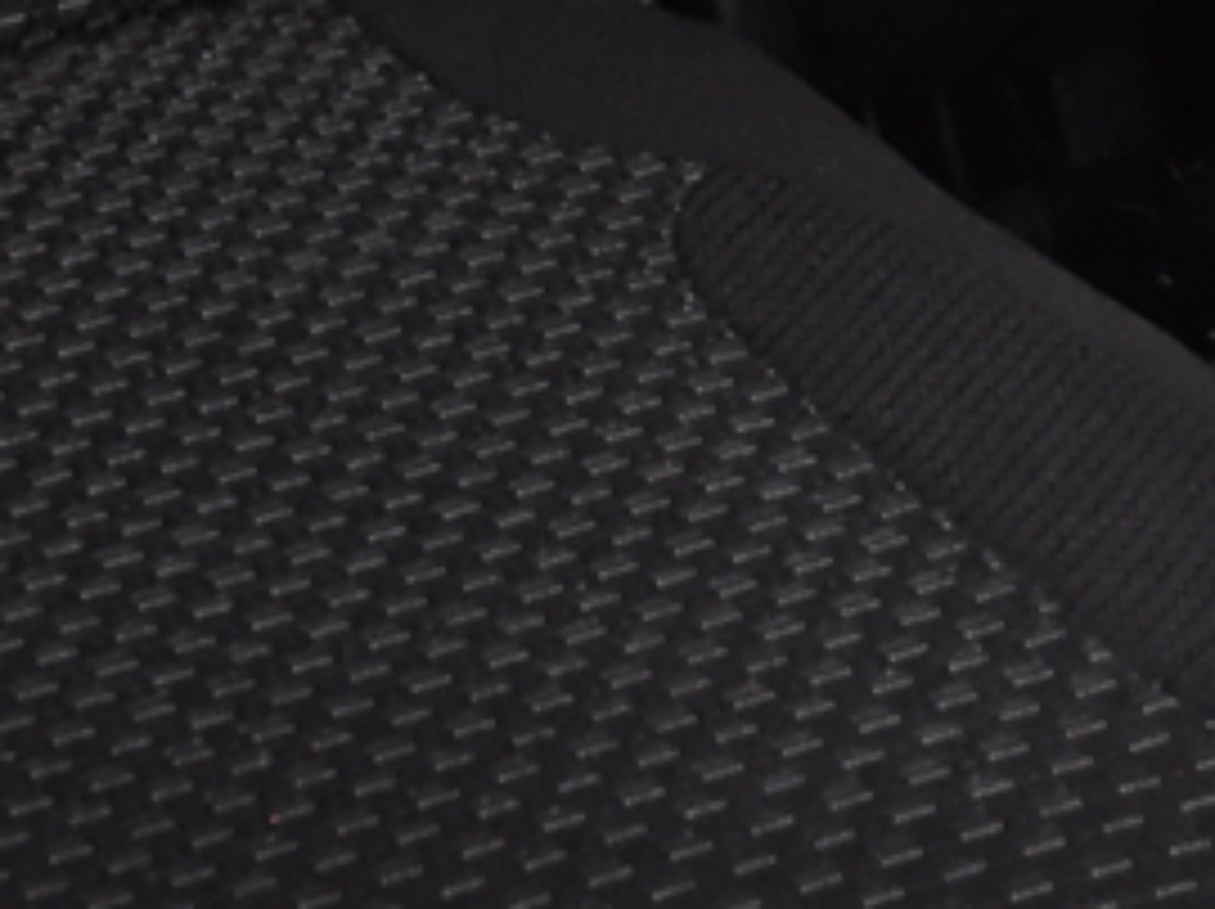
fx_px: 6117
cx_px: 765
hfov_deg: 11.3
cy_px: -752
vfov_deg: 8.2
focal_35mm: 174
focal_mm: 17
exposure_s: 1/25
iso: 2800
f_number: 2.8
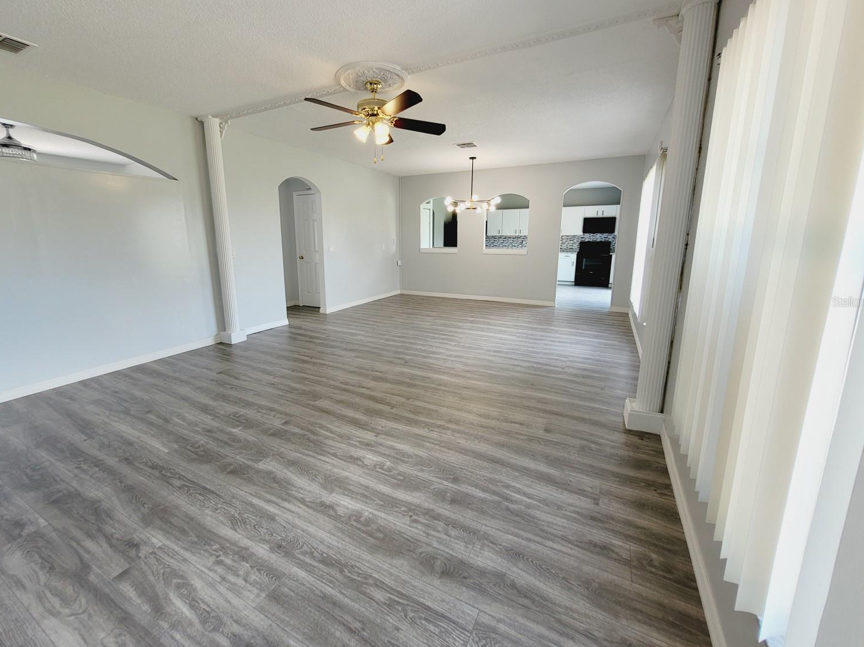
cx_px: 422
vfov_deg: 85.5
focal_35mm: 14
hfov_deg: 102.1
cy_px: 301
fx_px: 349
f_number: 2.2
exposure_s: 1/60
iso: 50
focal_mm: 1.74
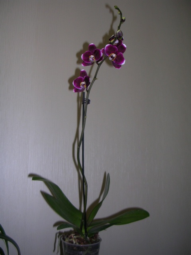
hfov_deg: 37.7
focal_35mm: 38
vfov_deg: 49.0
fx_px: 280
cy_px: 128
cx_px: 96
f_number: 2.8
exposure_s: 1/60.1
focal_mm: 5.8
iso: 50
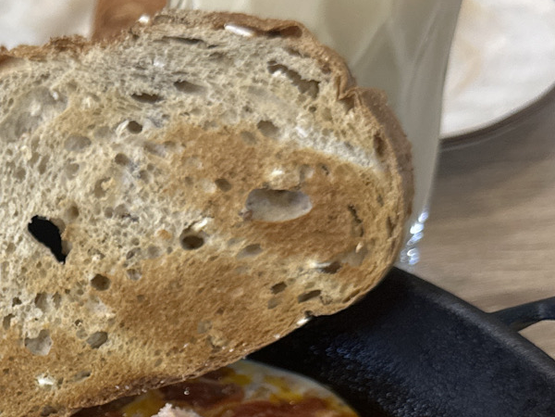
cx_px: -133
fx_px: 1283
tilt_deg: -37.2
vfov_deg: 17.8
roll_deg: +2.9
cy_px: 454
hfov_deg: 22.3
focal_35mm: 80
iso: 160
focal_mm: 6.86
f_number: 1.78
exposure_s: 1/100
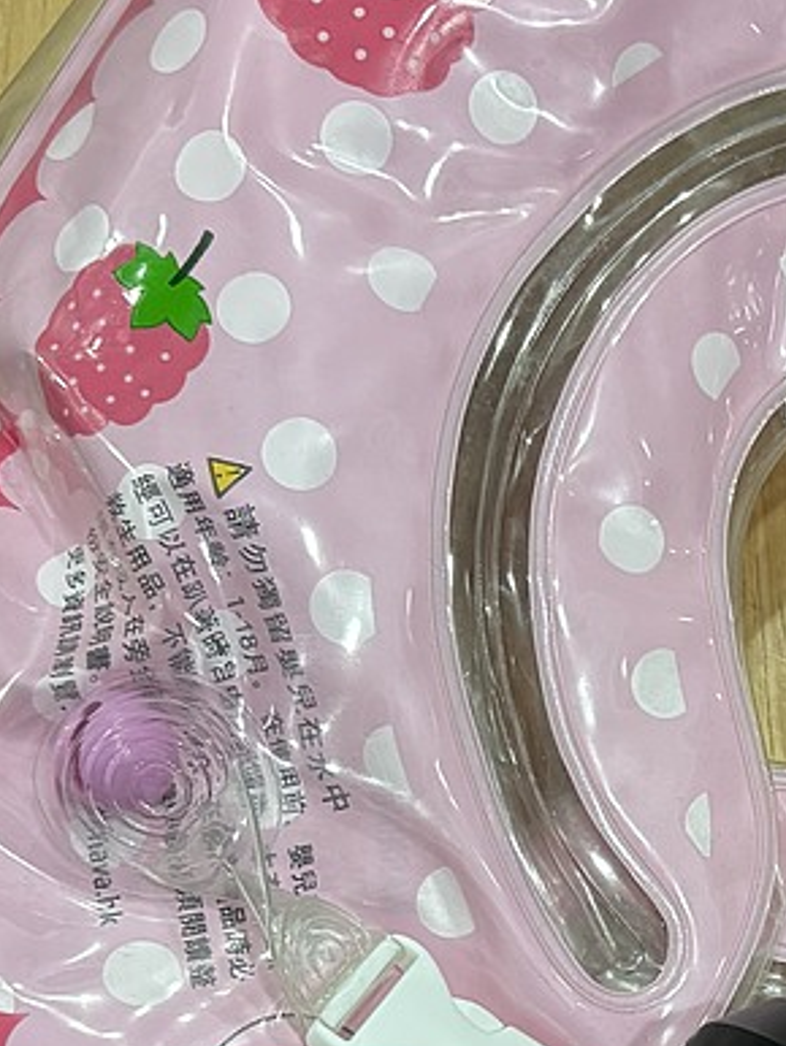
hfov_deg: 20.0
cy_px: 929
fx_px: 2117
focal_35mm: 70
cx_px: 878
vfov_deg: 26.9
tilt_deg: -70.9
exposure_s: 1/60
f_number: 1.6
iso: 250
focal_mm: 5.96
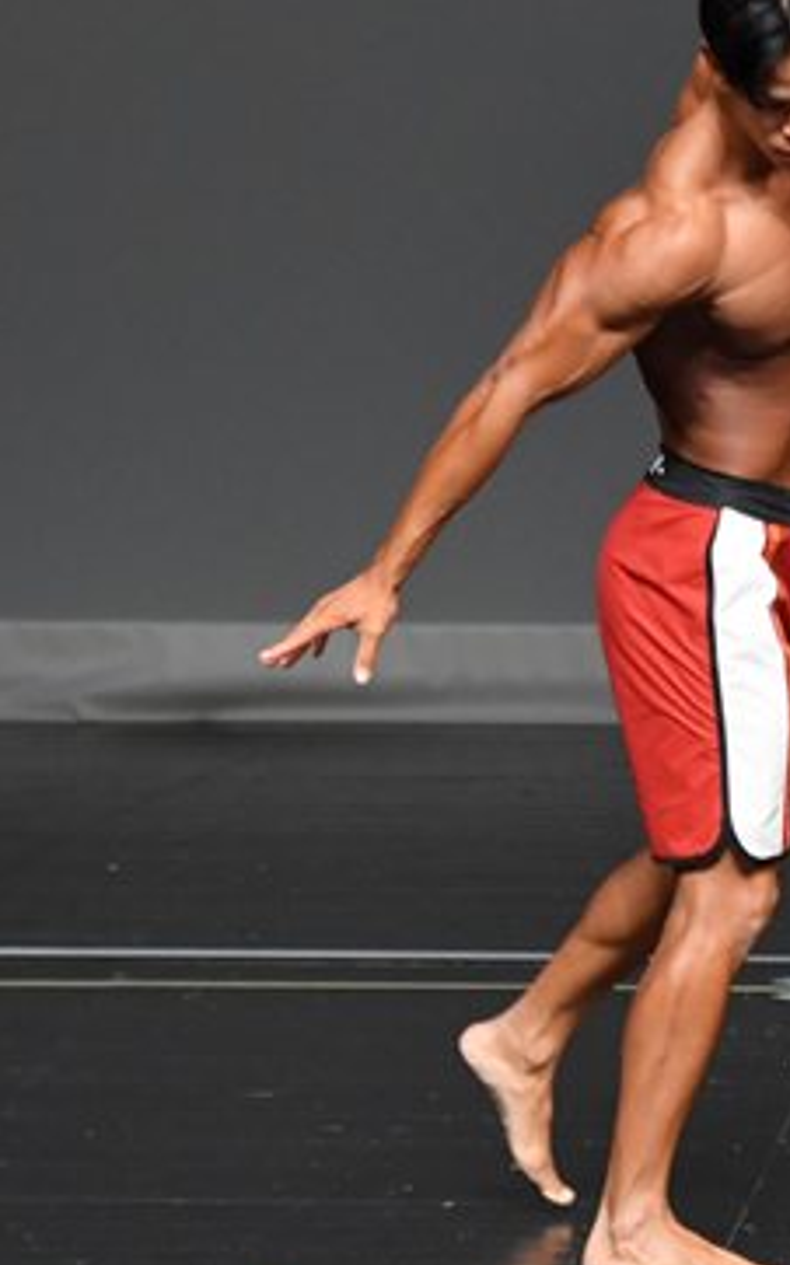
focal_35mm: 687
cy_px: 587
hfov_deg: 1.9
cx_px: 984
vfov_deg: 3.1
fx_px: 23685
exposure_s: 1/400
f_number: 5.6
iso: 2500
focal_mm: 210
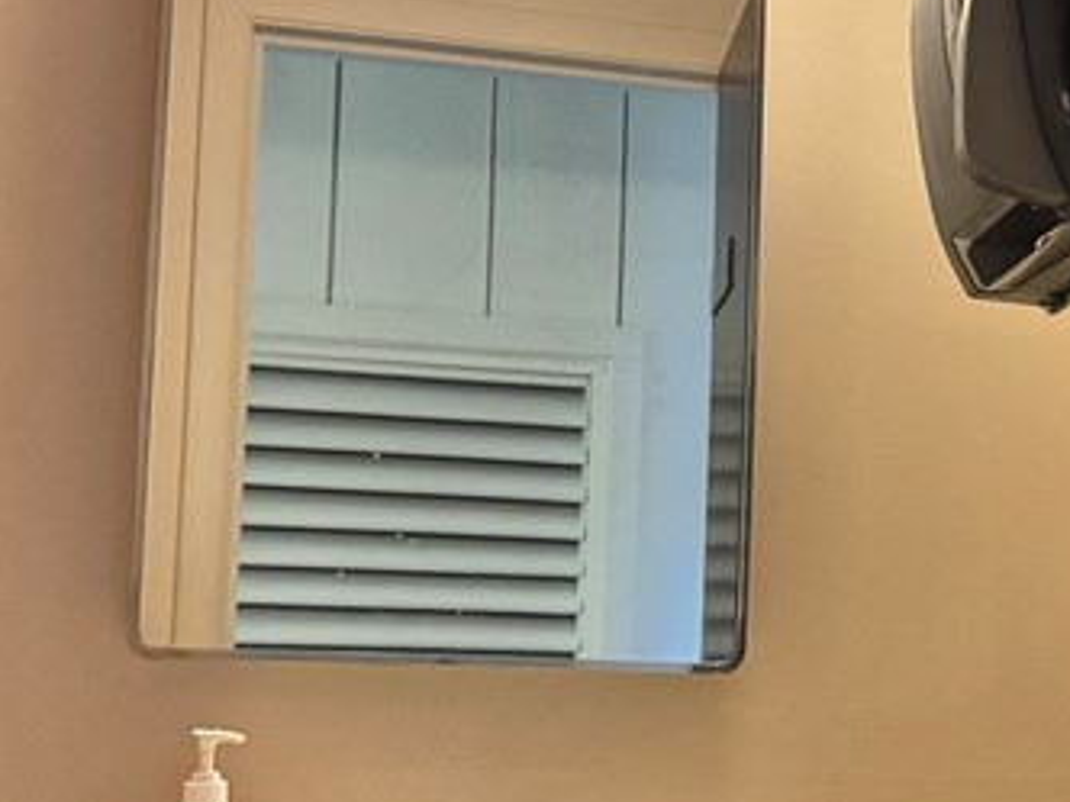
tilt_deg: +6.4
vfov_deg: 19.8
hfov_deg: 25.1
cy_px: 541
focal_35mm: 74
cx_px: 1054
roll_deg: -2.0
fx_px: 2287
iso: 1000
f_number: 1.78
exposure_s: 1/40
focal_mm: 6.76
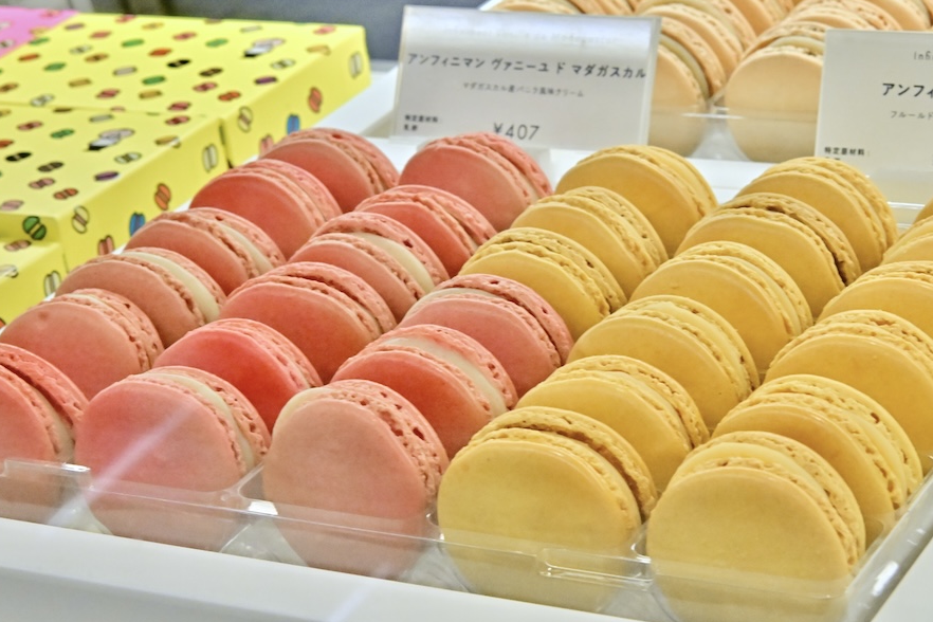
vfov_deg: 13.4
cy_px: 318
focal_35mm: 102
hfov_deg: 20.0
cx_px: 480
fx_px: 2643
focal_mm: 60
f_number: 14
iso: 4000
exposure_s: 1/250
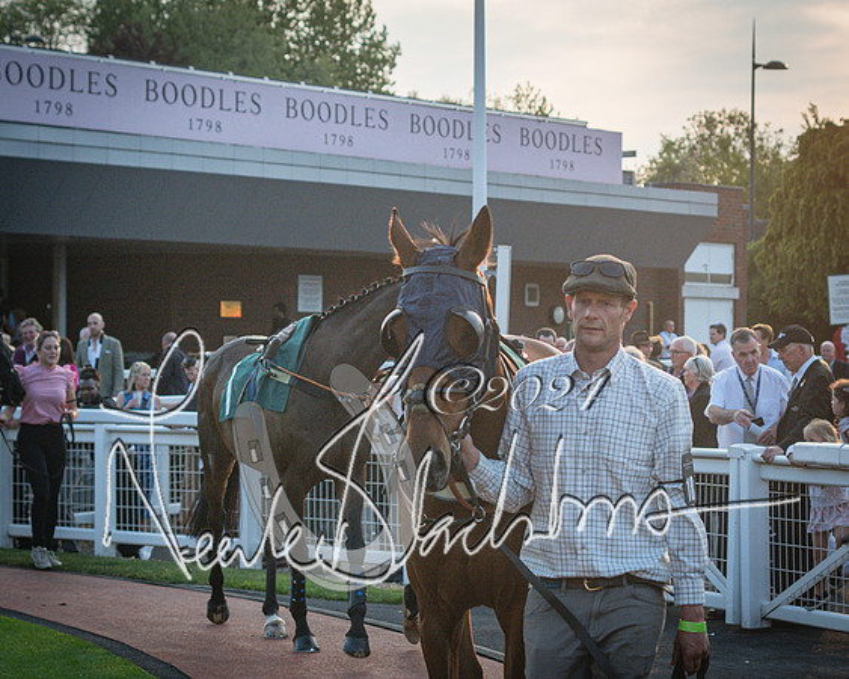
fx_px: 2598
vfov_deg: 14.9
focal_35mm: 103
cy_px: 338
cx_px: 577
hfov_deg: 18.5
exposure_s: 1/3200
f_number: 3.5
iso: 640
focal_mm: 50
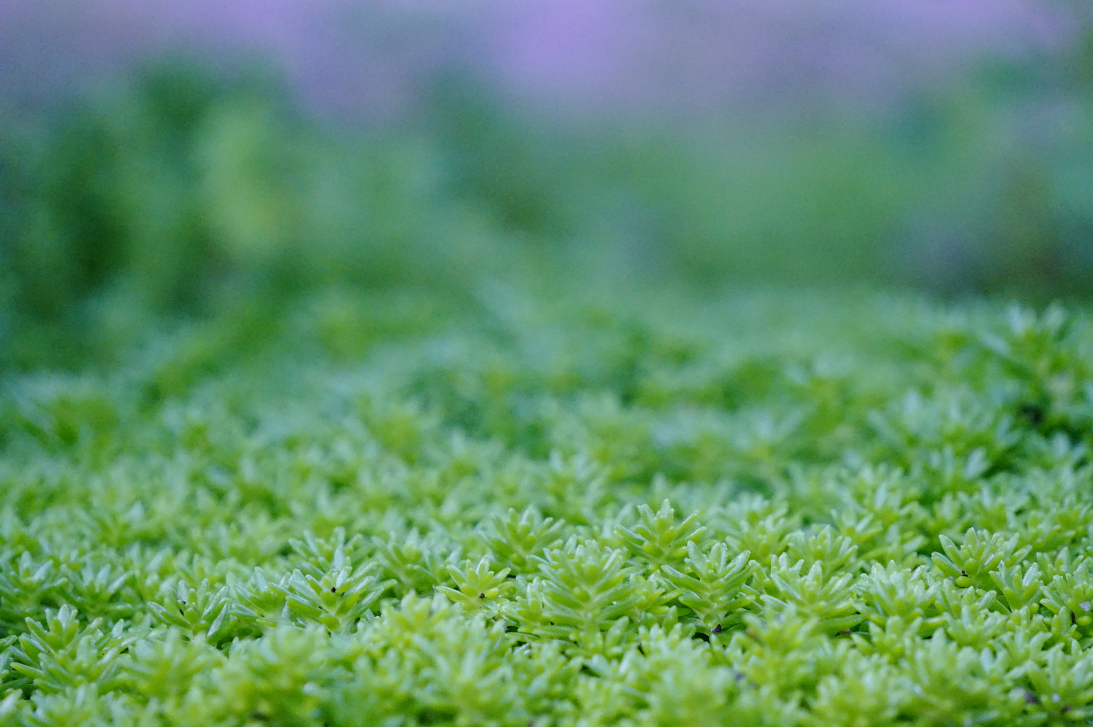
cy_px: 364
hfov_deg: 6.5
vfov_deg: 4.4
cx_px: 546
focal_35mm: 315
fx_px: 9558
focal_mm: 210
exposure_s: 1/200
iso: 3200
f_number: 6.3
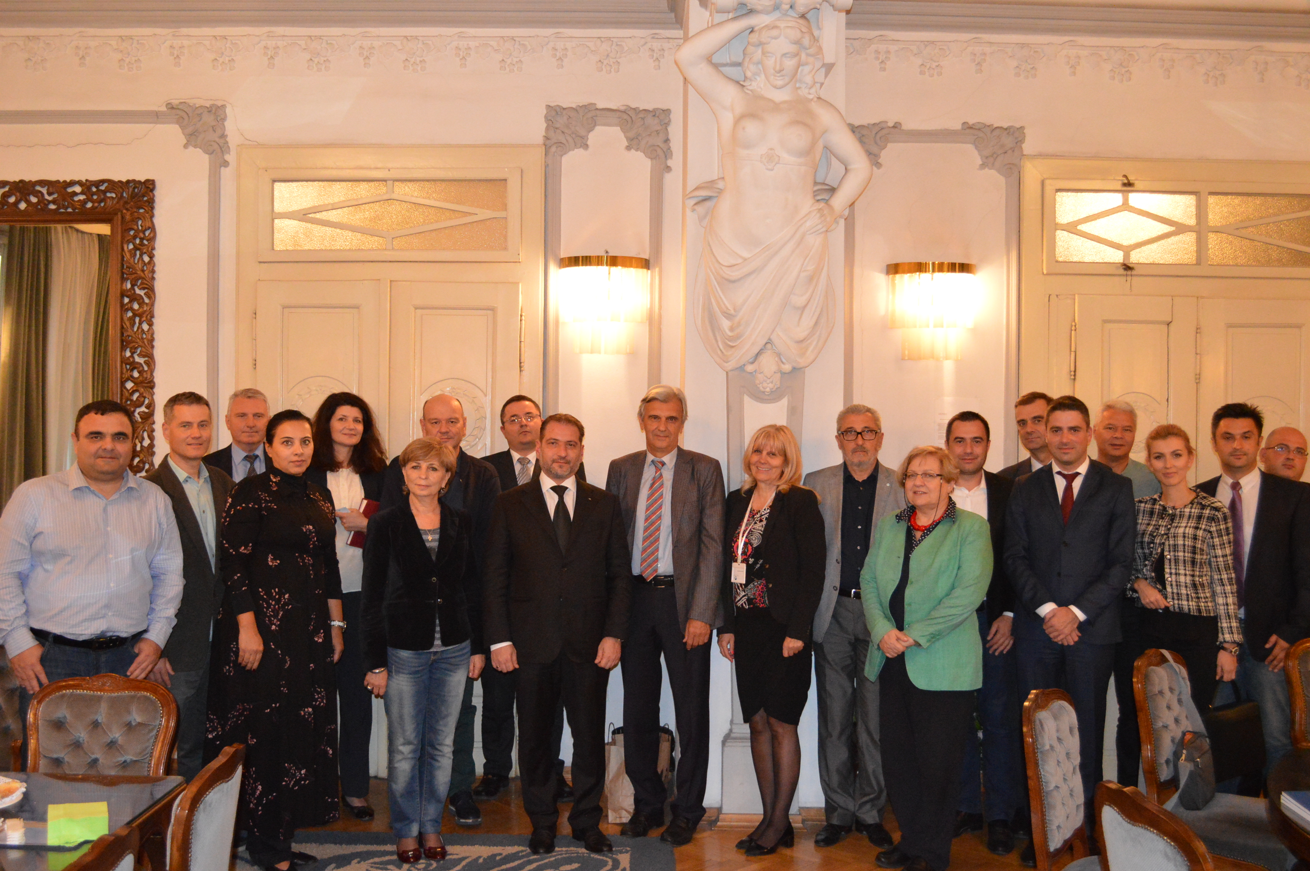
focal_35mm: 33
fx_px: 1200
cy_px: 436
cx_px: 655
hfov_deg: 57.3
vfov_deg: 39.9
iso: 3200
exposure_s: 1/60
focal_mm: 22
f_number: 4
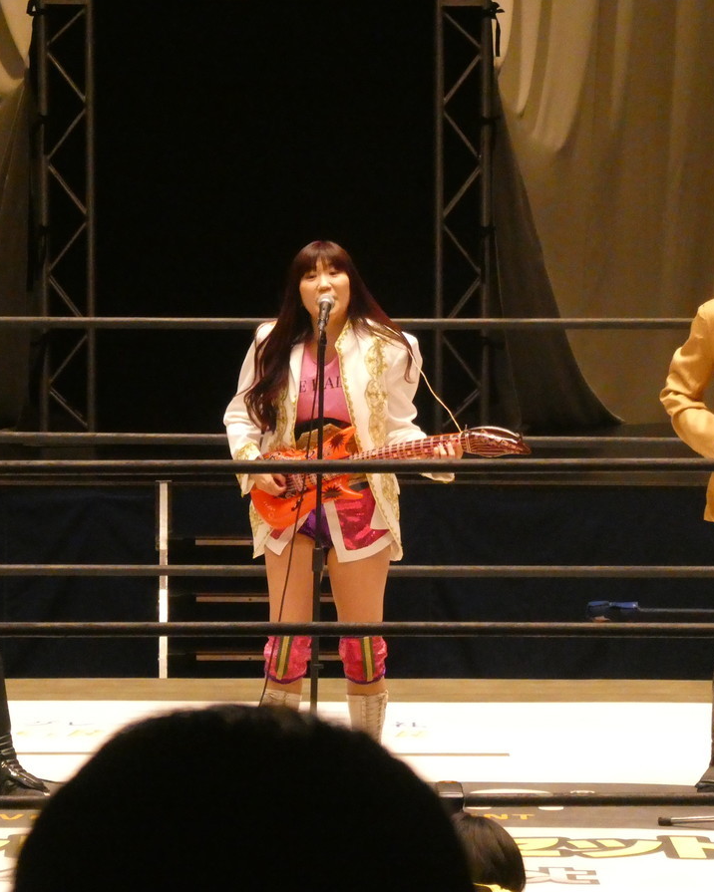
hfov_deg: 6.4
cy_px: 447
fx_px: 6392
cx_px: 361
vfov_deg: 8.0
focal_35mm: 242
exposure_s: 1/250
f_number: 5.6
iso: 1600
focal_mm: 33.2
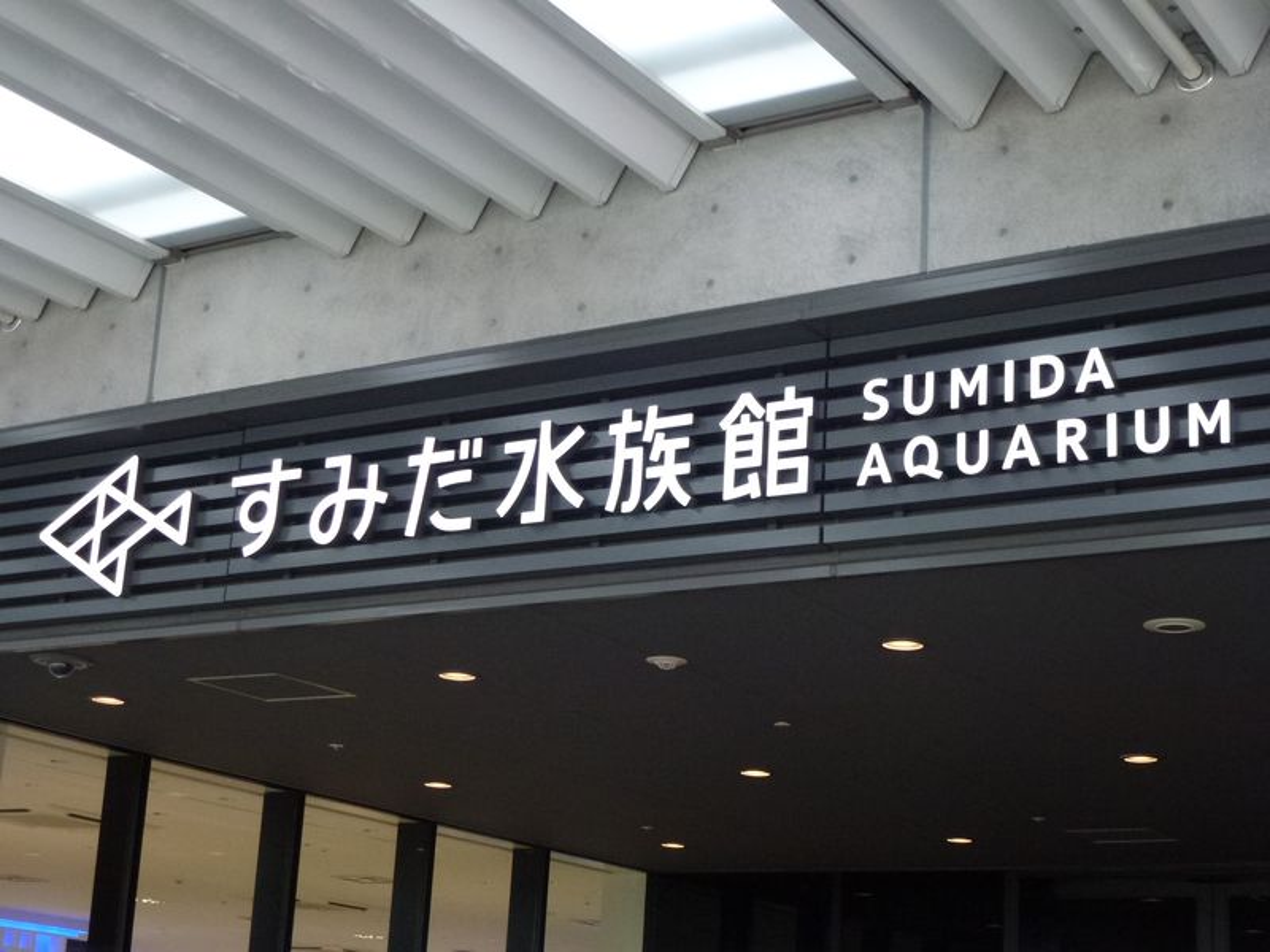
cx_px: 635
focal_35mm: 57
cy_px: 476
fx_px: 2091
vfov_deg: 25.7
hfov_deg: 33.8
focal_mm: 10.1
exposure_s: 1/60
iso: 400
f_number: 4.4
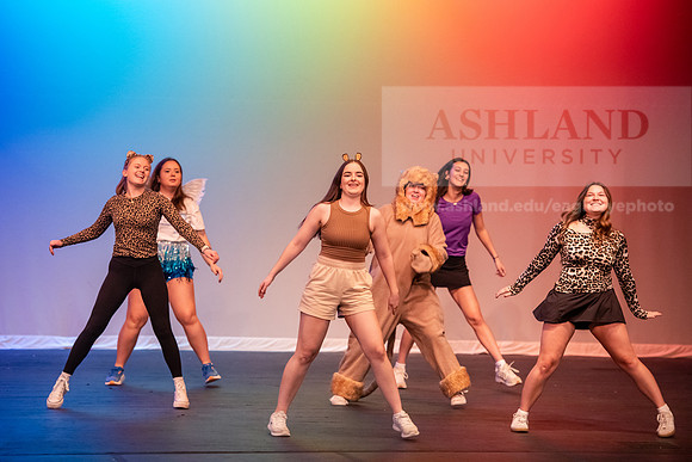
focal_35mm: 130
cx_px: 346
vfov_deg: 10.6
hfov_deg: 15.8
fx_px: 2499
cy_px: 231
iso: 4000
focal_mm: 130
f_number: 3.5
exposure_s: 1/250
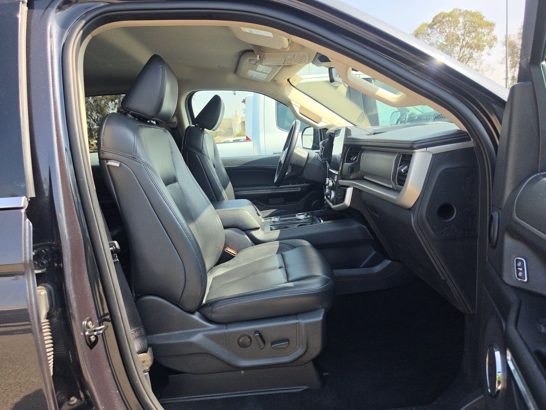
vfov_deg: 58.9
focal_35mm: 23
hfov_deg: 73.9
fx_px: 363
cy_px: 205
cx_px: 273
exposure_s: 1/2127
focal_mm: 6.5
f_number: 1.4
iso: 63
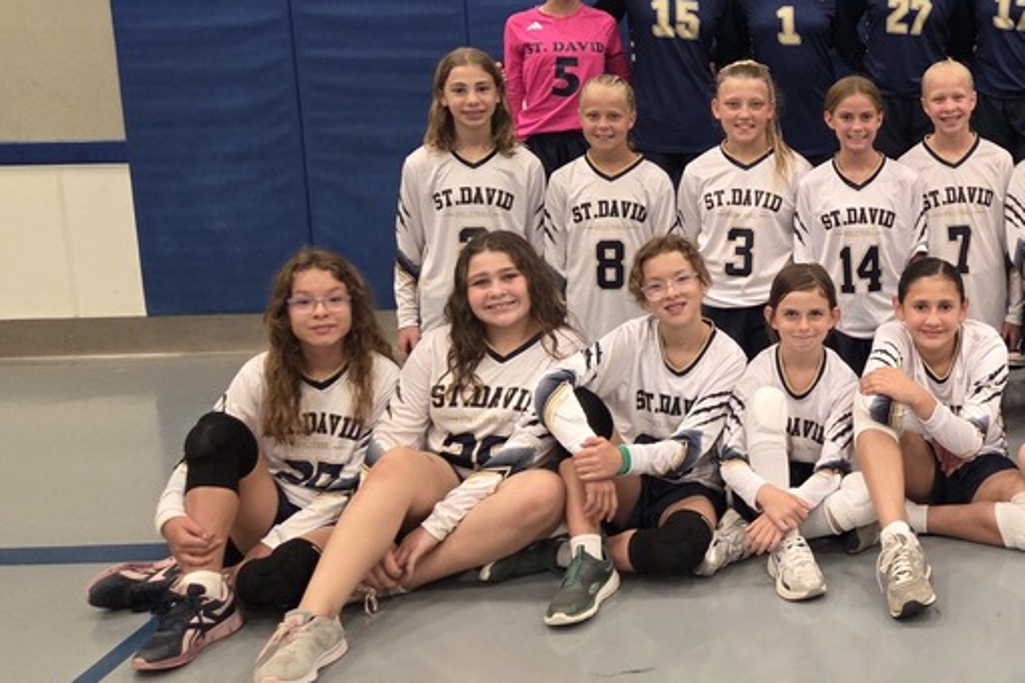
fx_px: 1367
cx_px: 985
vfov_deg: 27.8
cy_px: 207
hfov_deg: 37.5
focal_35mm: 48
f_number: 1.8
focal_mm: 5.4
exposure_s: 1/120
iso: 500
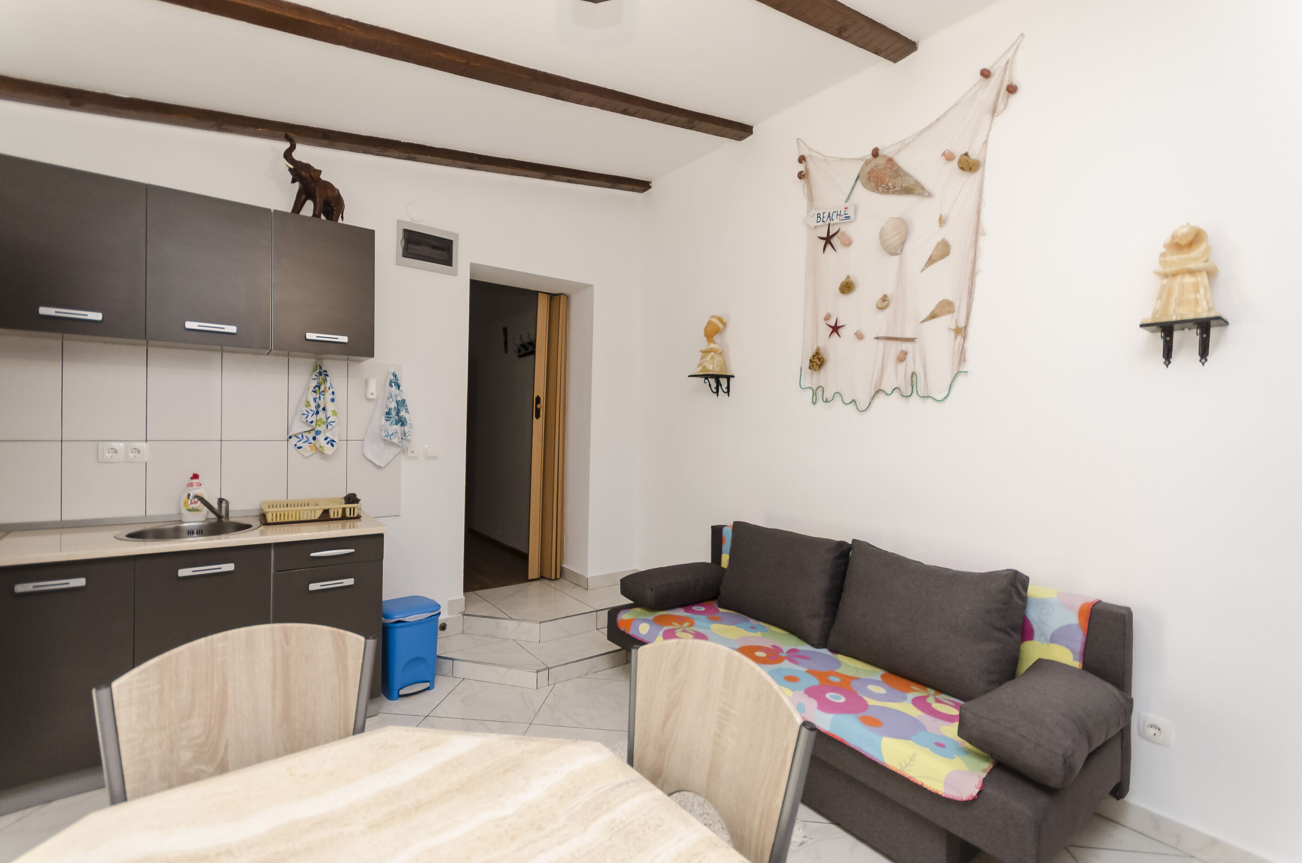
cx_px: 651
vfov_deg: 77.1
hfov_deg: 100.5
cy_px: 432
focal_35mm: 15
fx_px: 541
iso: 900
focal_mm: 10
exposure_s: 1/60
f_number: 4
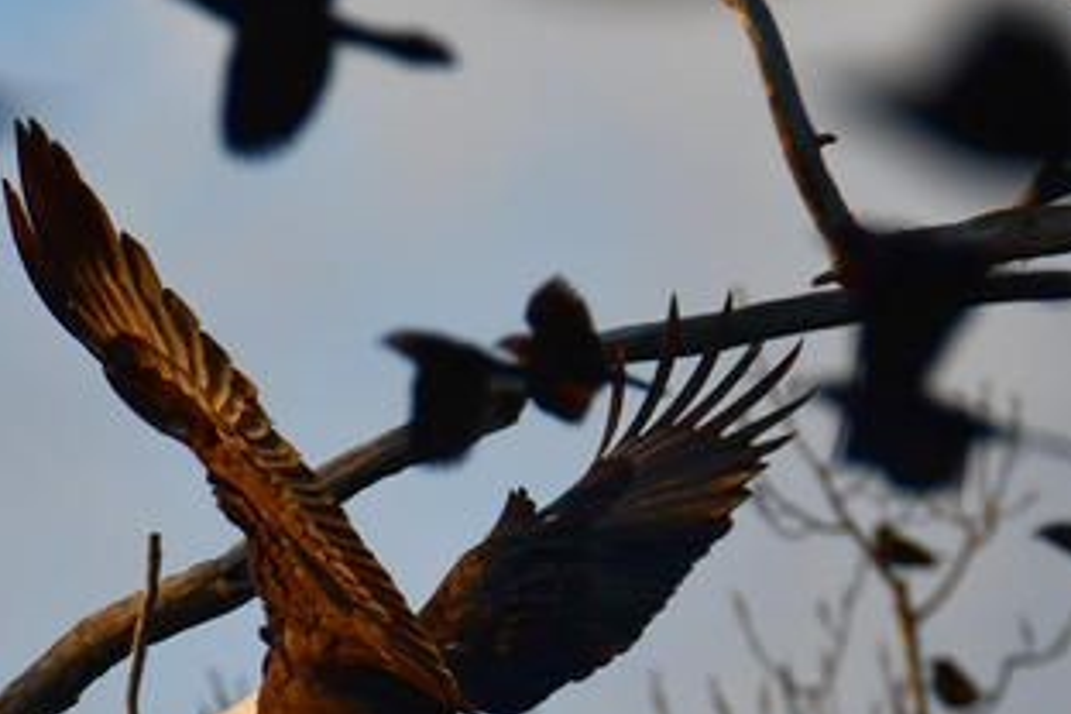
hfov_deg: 1.3
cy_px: 626
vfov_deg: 0.9
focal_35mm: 1613
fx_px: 47983
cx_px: 408
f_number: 6.3
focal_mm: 600
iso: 560
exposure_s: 1/1000
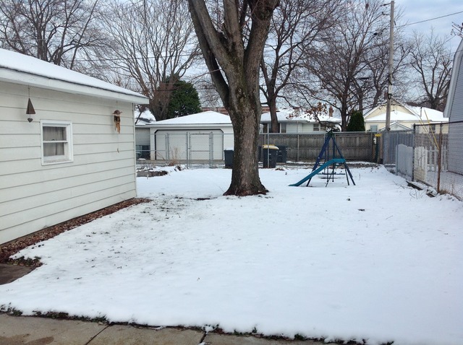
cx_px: 232
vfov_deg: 40.6
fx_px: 467
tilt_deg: -4.7
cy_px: 172
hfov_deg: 52.7
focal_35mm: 35
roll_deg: -1.7
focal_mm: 4.28
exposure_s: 1/1374
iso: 50
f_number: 2.4
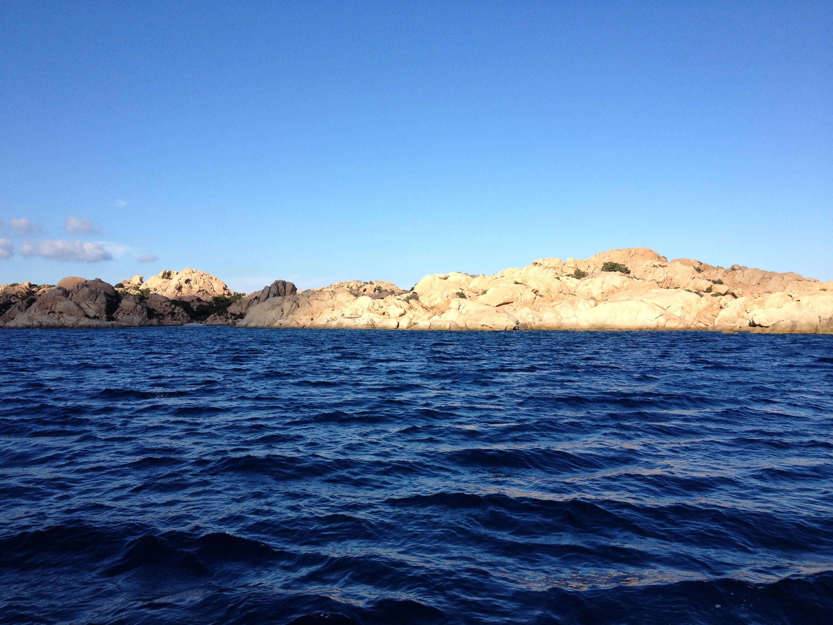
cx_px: 416
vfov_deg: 40.7
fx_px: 842
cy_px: 312
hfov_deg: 52.6
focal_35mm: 35
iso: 64
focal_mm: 4.28
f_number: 2.4
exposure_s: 1/1577
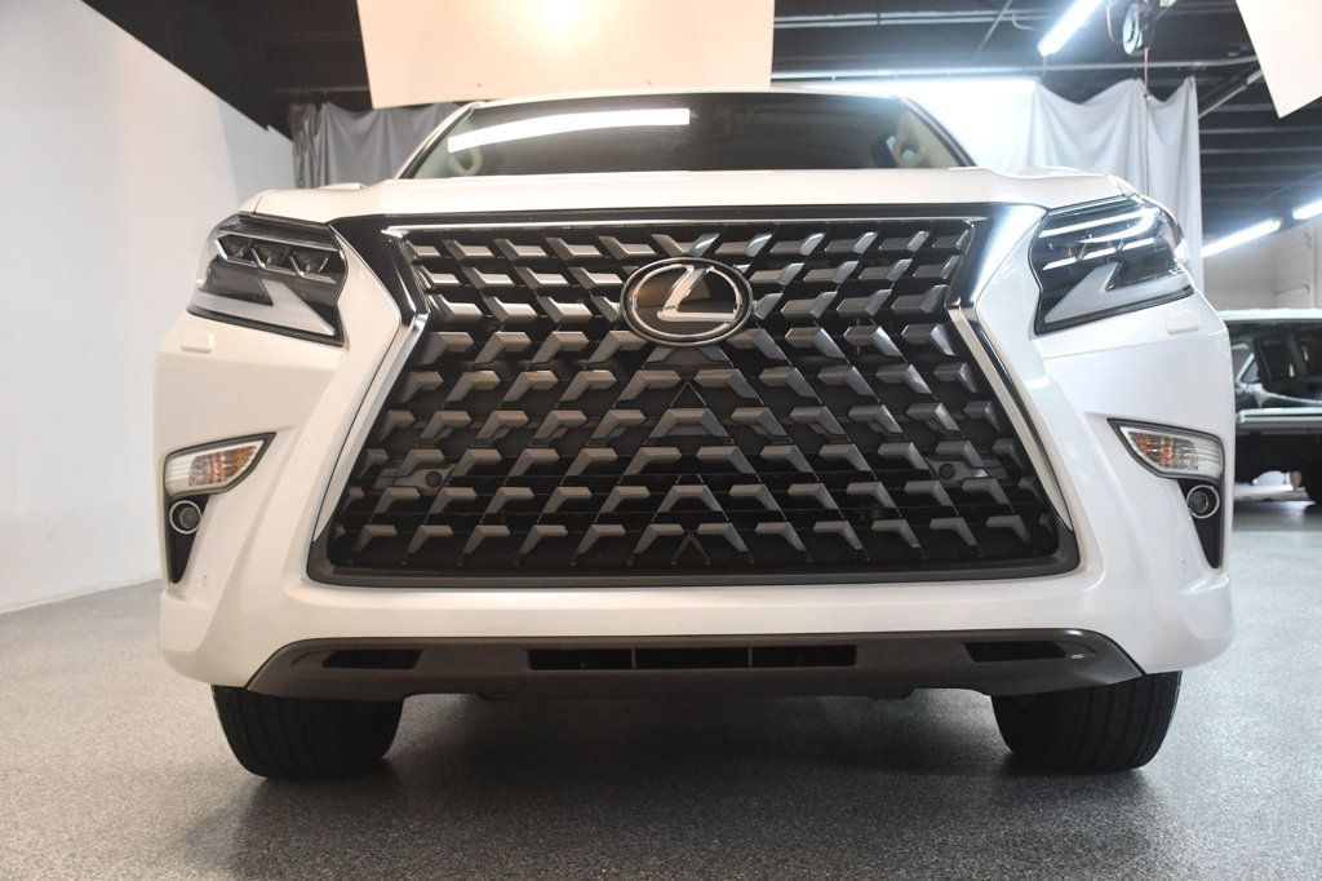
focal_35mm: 36
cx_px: 661
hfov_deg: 53.1
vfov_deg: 36.8
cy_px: 440
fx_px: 1321
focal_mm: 24
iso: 2200
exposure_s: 1/125
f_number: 3.8
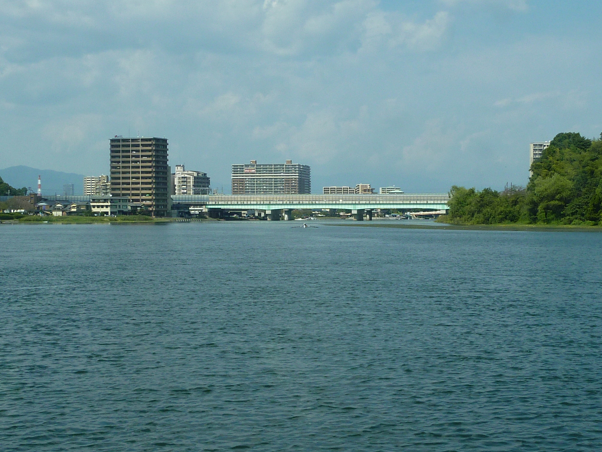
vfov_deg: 21.6
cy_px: 226
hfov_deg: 28.6
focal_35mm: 68
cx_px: 301
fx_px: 1182
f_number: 5
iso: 80
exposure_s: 1/500
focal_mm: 6.1
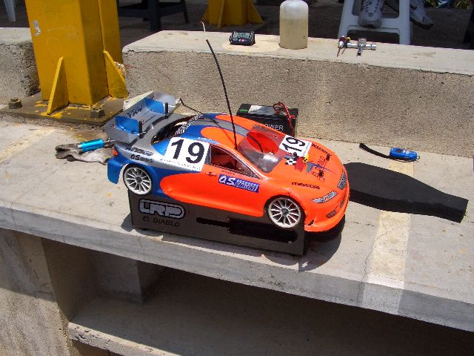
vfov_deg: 40.7
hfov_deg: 52.6
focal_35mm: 35
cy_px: 178
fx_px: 479
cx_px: 237
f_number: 4.3
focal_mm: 5.8
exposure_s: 1/800
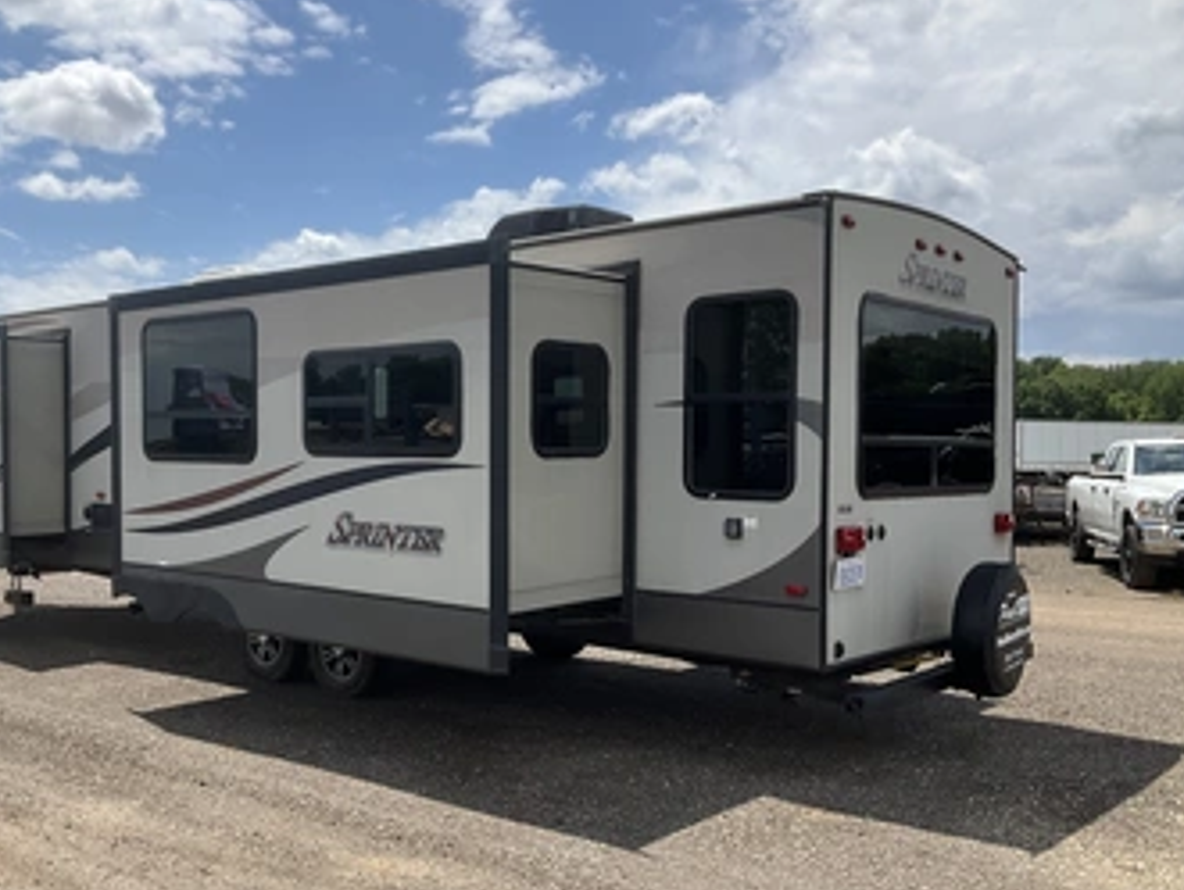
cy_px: 472
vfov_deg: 40.8
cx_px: 494
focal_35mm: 35
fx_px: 1198
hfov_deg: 52.3
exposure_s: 1/2667
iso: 25
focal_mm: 3
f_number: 1.8
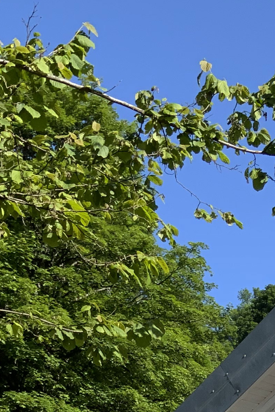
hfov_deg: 12.9
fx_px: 1168
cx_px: 381
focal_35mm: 102
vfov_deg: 17.7
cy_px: 634
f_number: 1.8
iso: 16
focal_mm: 3
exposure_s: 1/1168
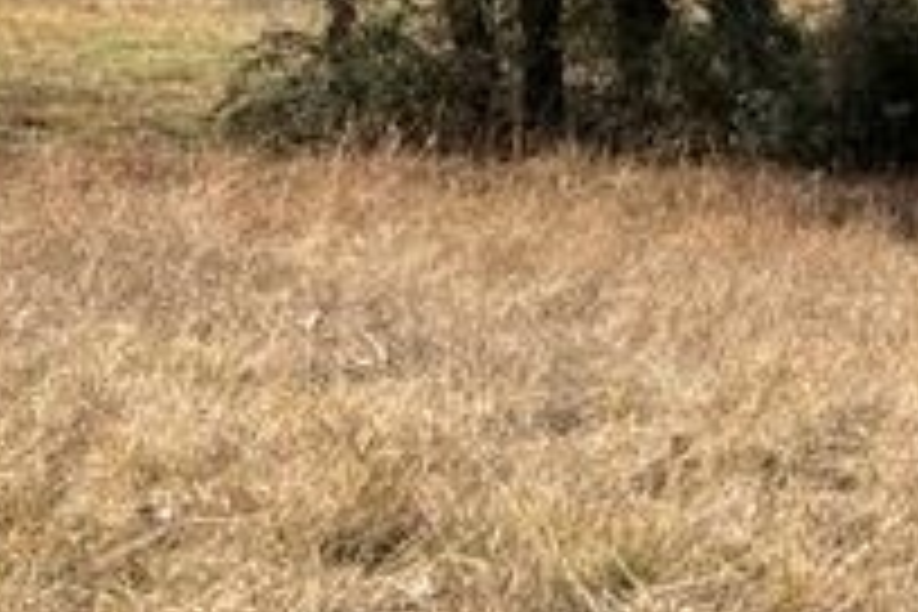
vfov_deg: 15.2
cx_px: 1156
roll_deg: +0.4
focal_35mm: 85
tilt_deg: +4.2
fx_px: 2167
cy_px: -234
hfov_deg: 21.8
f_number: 1.5
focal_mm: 5.7
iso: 50
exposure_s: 1/2008
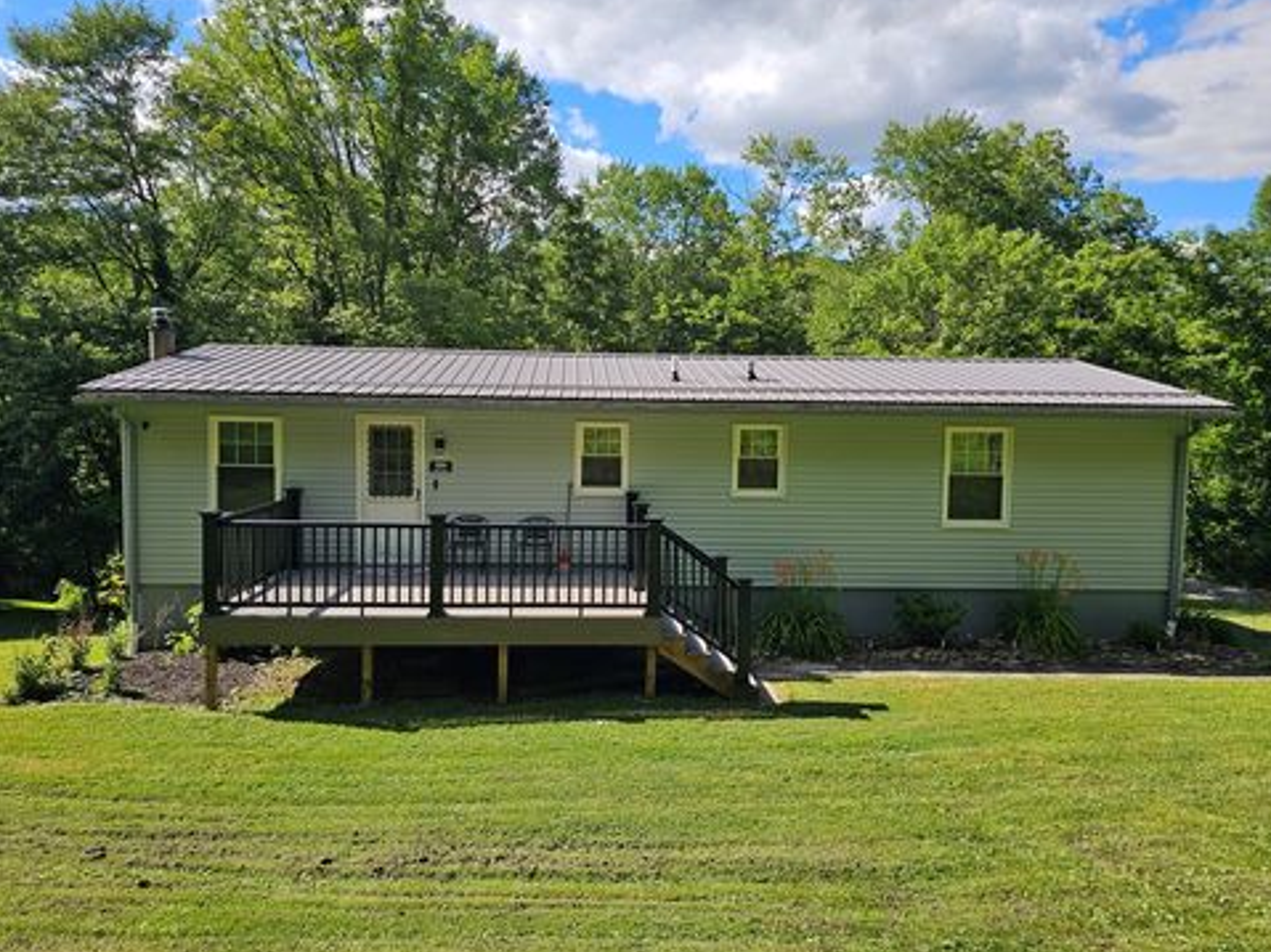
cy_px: 473
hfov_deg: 71.6
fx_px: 881
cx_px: 618
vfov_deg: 56.8
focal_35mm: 24
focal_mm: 6.3
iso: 10
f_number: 1.7
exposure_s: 1/553
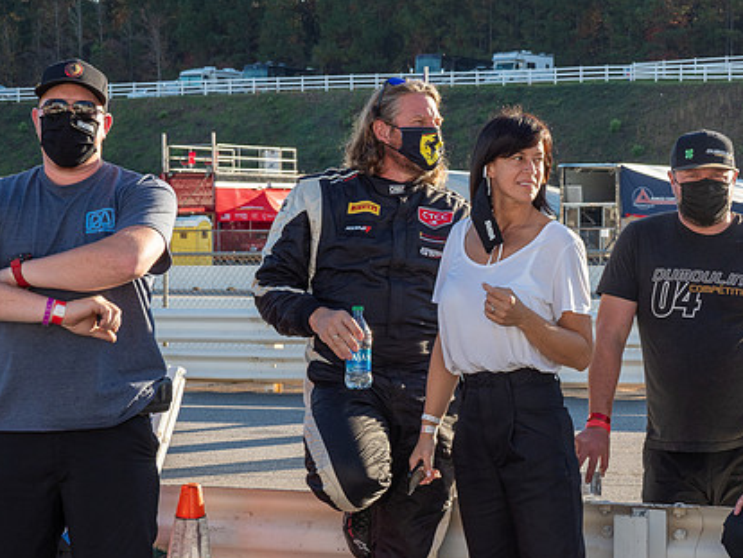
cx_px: 481
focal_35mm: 98
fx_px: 2105
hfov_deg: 20.0
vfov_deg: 15.1
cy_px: 270
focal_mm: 35
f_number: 7.1
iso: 200
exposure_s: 1/160
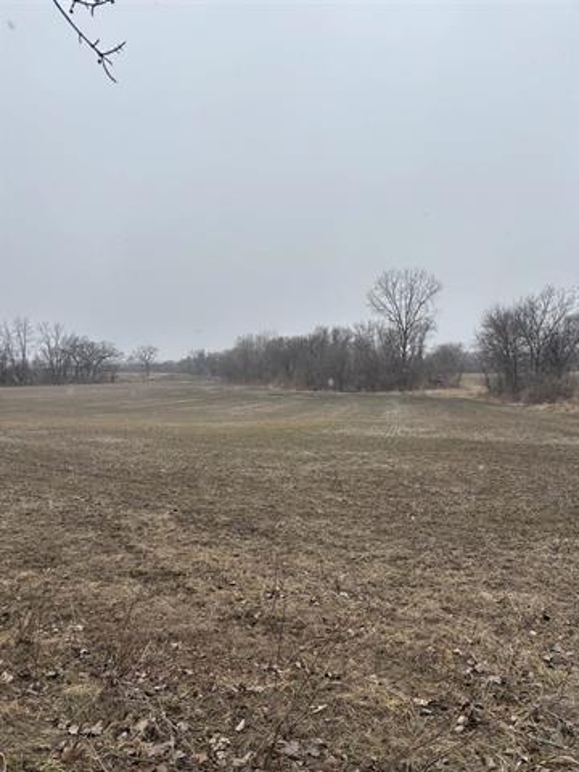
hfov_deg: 53.1
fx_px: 580
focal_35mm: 26
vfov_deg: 67.3
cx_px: 290
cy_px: 386
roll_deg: +0.5
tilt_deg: +1.7
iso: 50
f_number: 1.6
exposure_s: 1/2062
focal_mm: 5.96
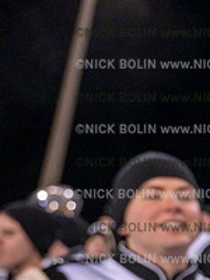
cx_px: 402
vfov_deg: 27.8
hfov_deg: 17.1
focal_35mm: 67
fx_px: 542
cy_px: 259
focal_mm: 24
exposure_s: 1/640
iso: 5000
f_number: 4.5
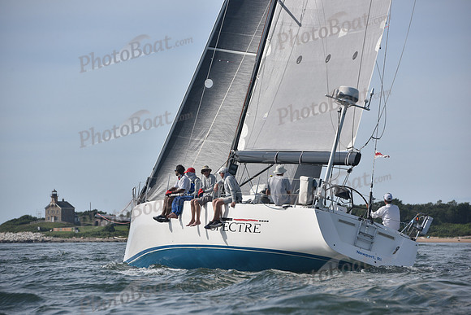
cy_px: 158
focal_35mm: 200
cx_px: 236
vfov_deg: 6.9
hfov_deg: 10.3
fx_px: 2617
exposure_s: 1/800
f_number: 8
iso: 250
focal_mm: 200
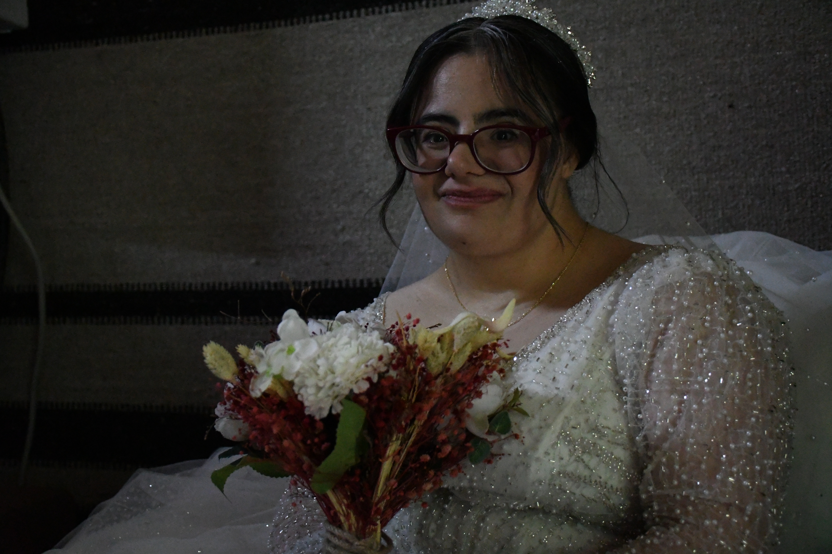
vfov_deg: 33.4
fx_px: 924
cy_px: 277
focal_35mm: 40
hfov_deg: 48.5
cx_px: 416
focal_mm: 27
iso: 12800
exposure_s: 1/200
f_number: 4
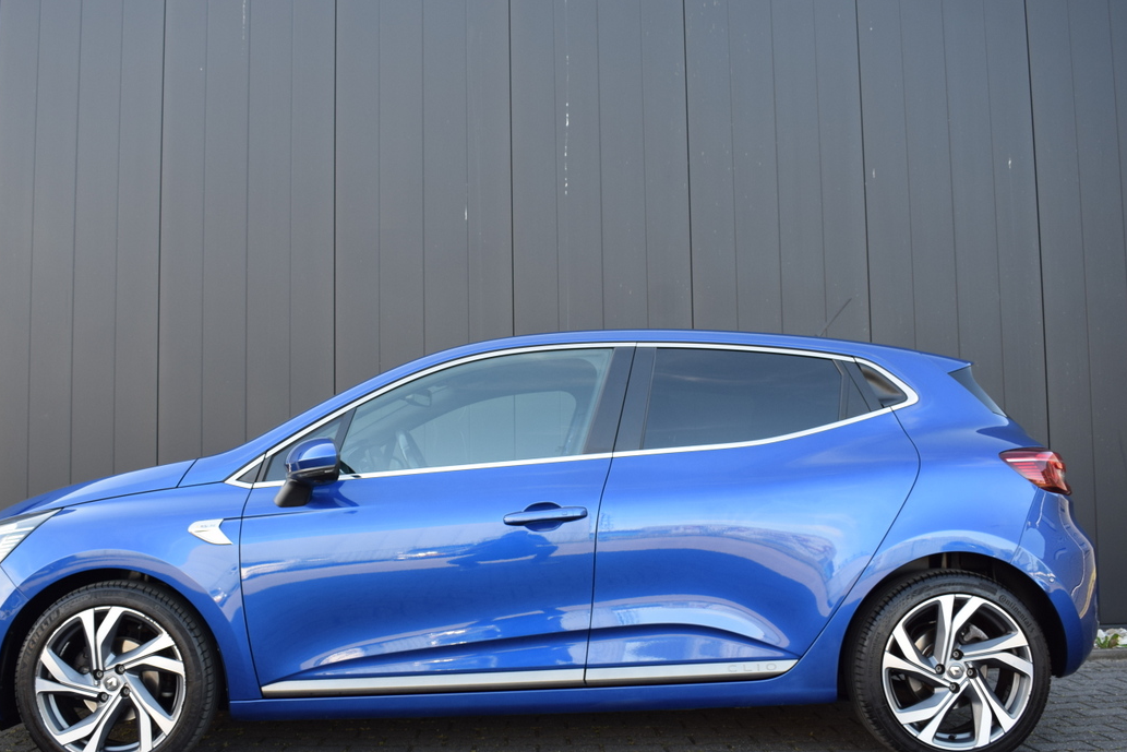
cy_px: 404
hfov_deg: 52.3
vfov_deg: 36.3
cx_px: 503
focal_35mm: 37
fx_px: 1145
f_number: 5.6
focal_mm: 21
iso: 400
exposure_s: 1/125
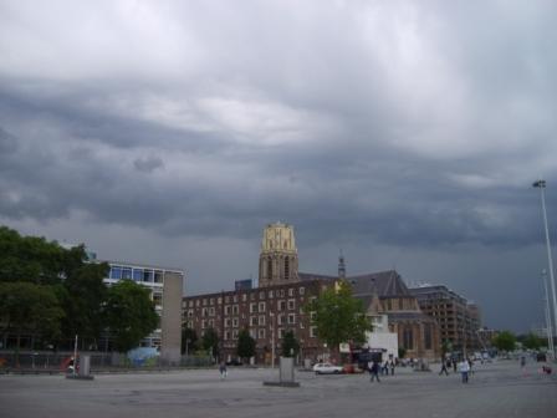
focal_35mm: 35
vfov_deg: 40.7
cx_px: 278
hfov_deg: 52.6
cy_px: 209
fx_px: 563
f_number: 7.1
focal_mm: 5.8
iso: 50
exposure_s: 1/180
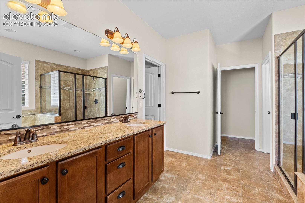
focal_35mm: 16
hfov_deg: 96.0
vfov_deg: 73.1
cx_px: 152
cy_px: 102
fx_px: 137
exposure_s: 1/4
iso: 320
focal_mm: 10.8
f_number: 8
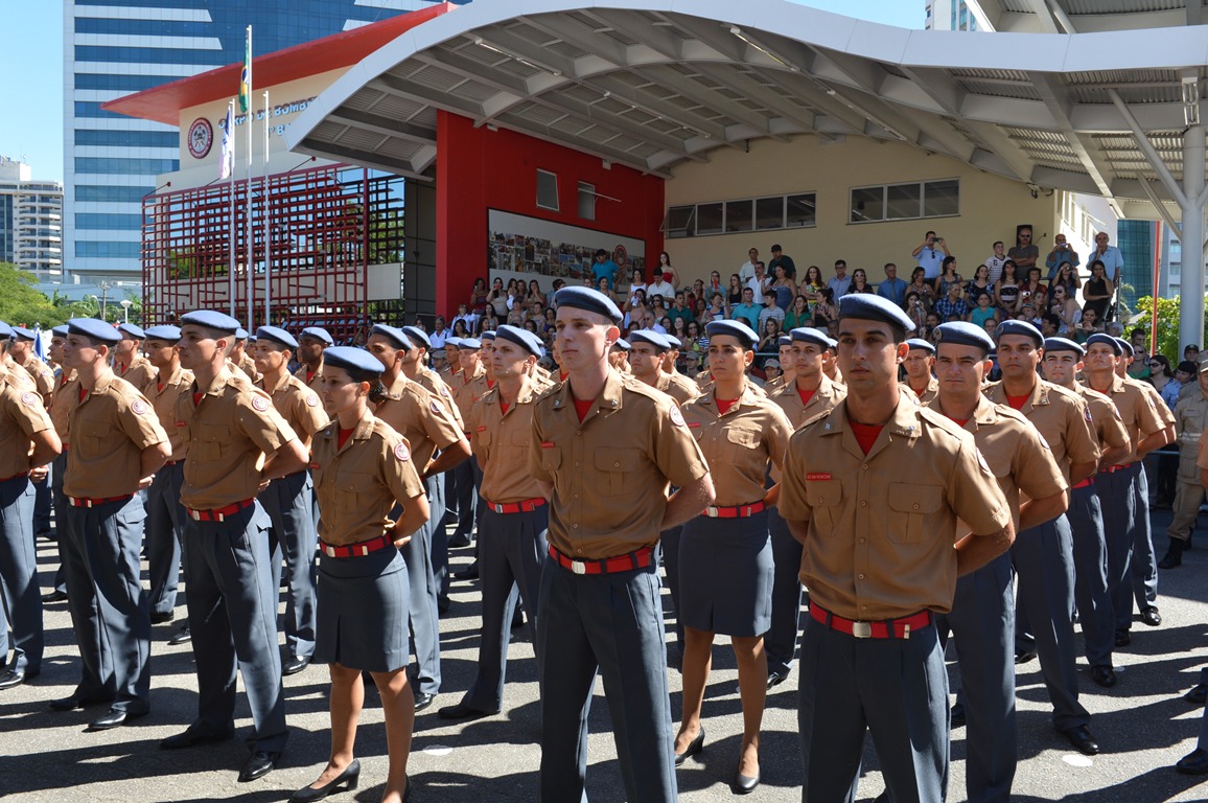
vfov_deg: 46.3
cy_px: 402
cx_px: 604
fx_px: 938
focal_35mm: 28
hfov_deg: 65.5
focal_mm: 28
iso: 800
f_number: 10
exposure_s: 1/400
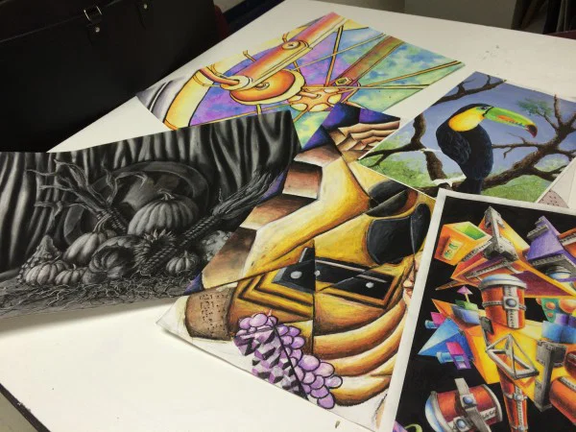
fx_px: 483
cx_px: 288
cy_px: 216
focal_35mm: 29
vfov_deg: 48.2
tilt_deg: -43.6
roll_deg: +8.7
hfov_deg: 61.7
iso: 50
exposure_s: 1/30
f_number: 2.2
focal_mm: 4.15
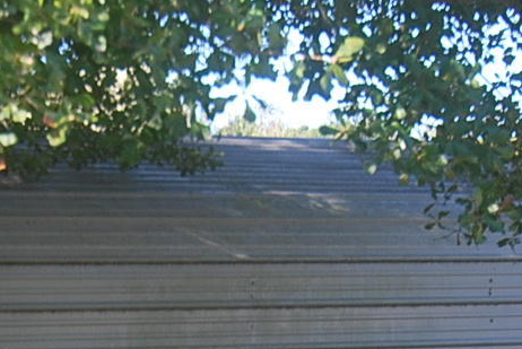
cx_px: 10
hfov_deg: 13.4
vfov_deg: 8.9
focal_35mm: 151
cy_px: 507
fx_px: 2192
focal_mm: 24
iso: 200
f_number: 5.6
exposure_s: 1/125
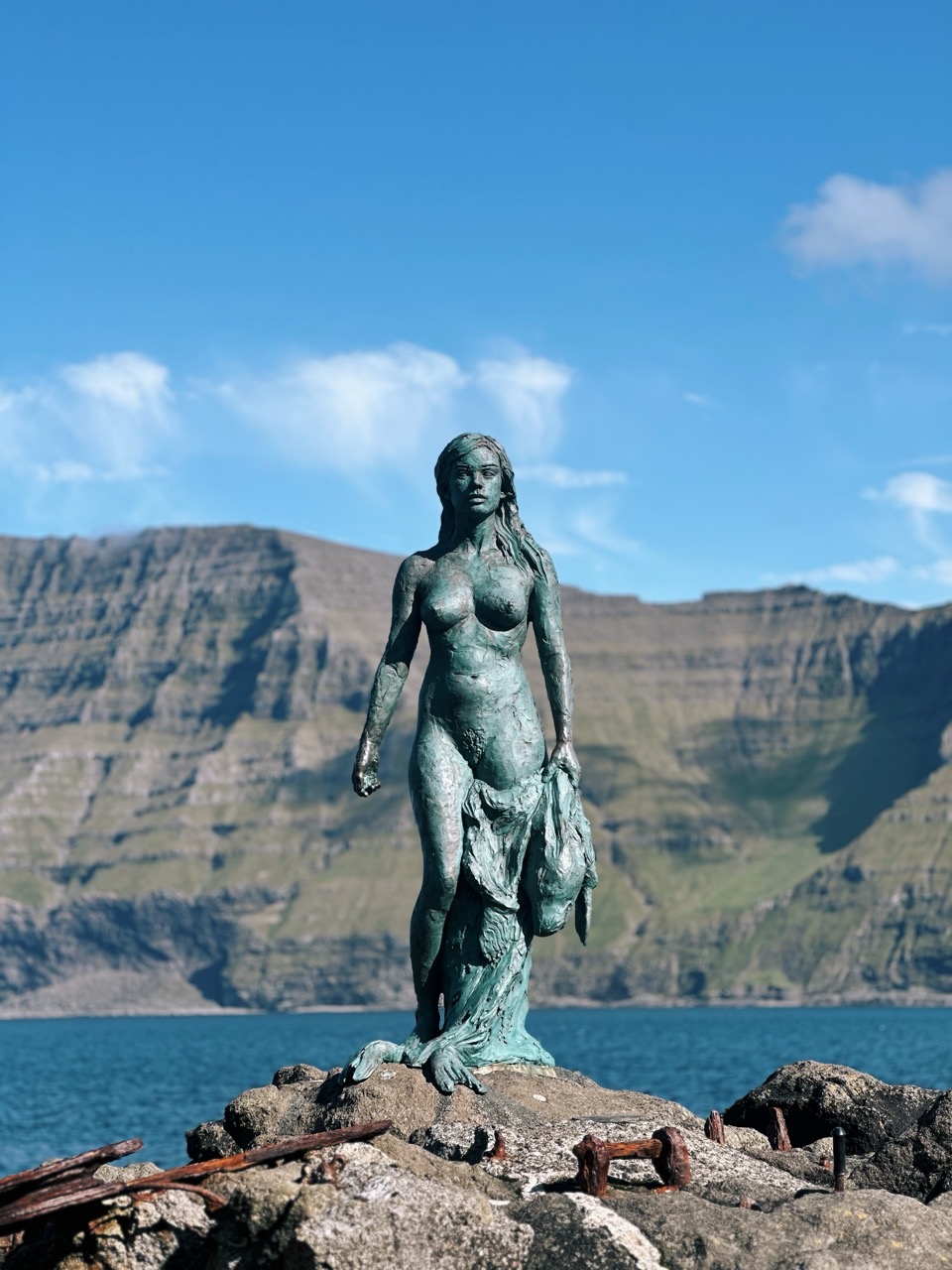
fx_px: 2824
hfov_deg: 19.1
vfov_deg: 25.3
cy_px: 635
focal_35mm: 77
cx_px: 476
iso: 32
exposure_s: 1/657
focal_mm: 9
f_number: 2.8
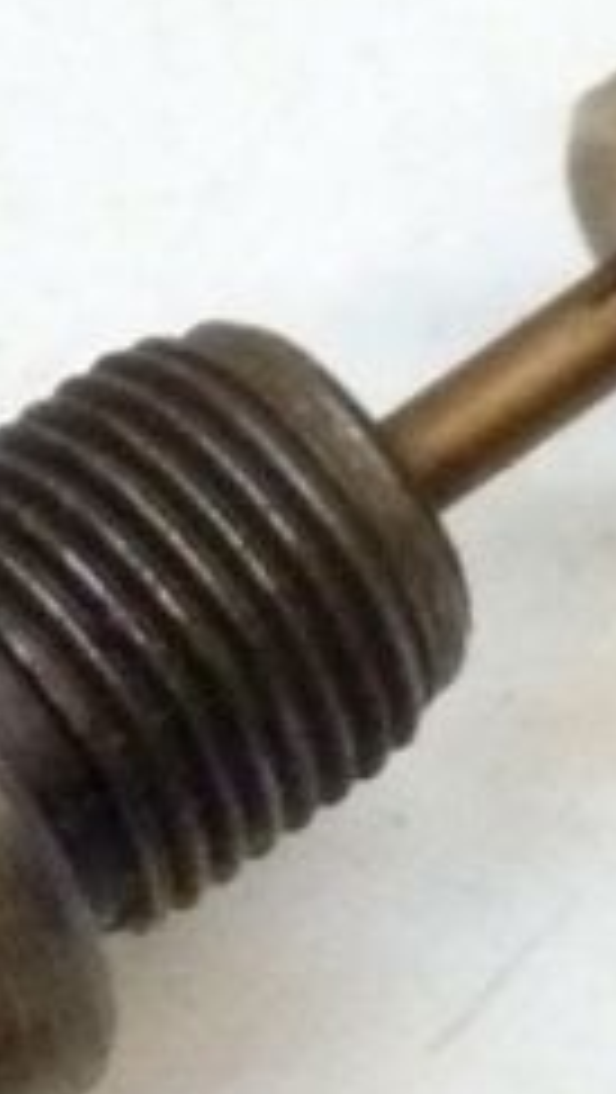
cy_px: 1180
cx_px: -510
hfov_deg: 3.5
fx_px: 10059
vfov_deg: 6.2
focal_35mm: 347
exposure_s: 1/25
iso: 400
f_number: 4.2
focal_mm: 13.7
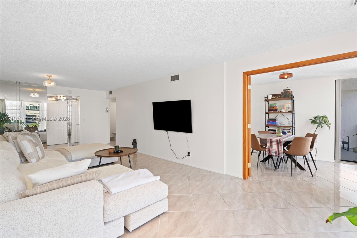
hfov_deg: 96.7
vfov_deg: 73.7
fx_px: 159
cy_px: 119
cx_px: 178
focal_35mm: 16
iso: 200
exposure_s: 1/5
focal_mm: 16
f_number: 8
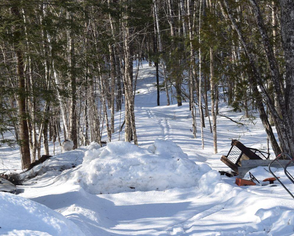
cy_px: 96
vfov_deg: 16.4
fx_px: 818
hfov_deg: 20.4
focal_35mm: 94
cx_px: 155
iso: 200
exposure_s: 1/400
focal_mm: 44
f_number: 10
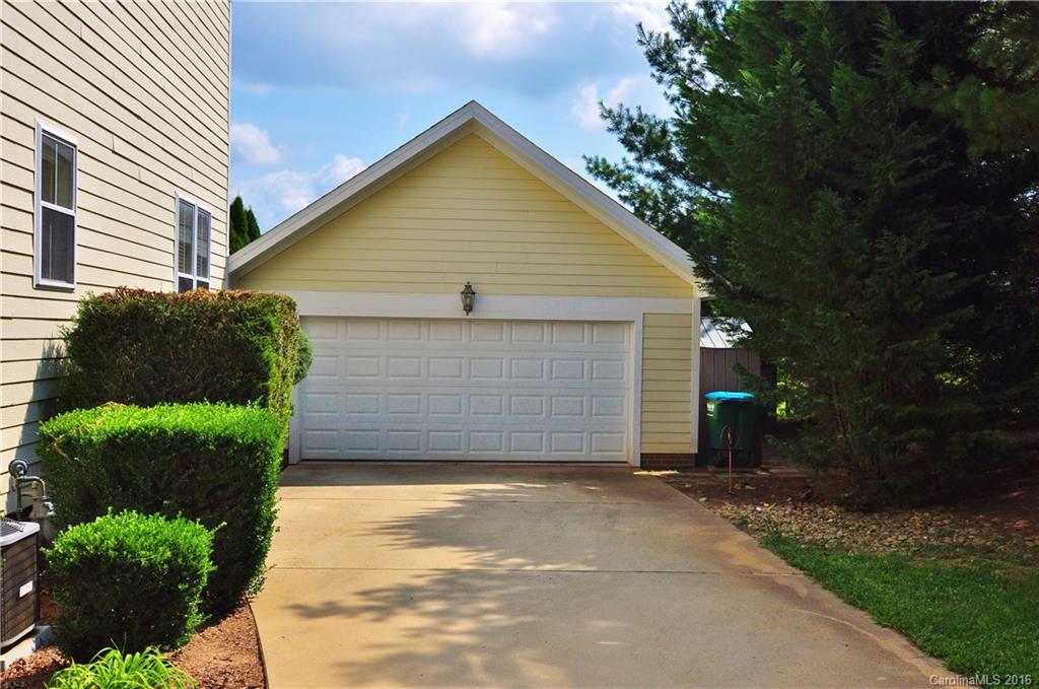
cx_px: 520
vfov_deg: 36.7
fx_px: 1037
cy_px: 344
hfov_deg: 53.2
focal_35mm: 36
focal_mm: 24
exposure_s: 1/640
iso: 400
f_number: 13
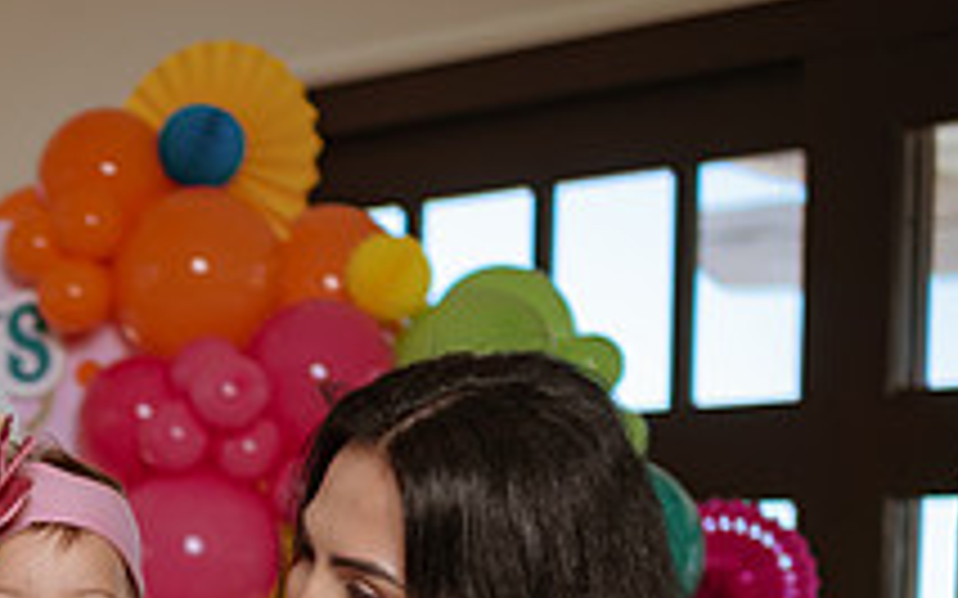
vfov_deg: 12.9
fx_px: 2532
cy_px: 830
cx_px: -193
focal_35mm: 97
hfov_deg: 20.1
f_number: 1.8
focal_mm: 35
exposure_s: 1/1250
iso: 160
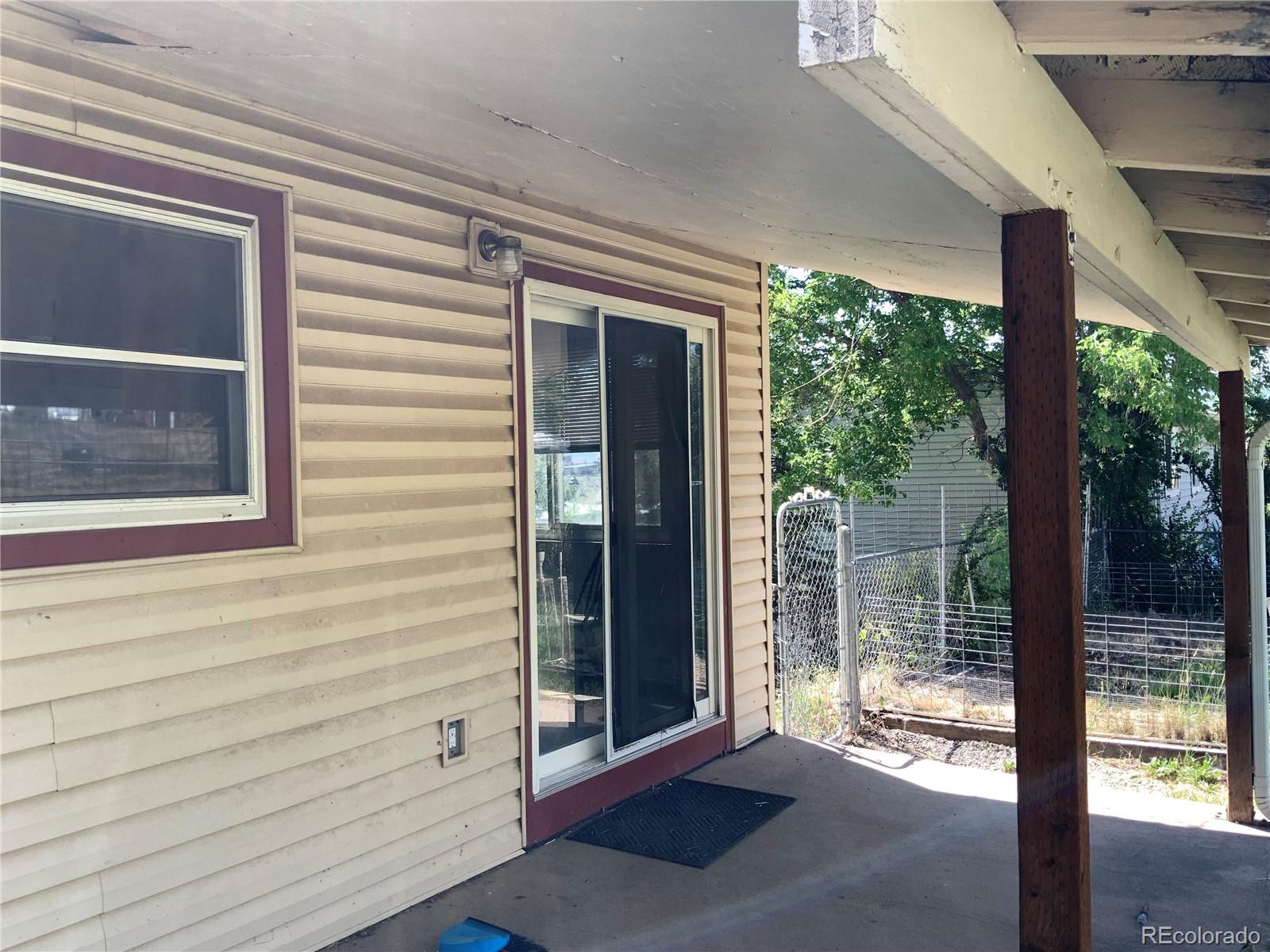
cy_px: 476
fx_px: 1064
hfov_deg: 61.7
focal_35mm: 29
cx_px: 635
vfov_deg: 48.2
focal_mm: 3
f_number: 1.8
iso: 16
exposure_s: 1/370
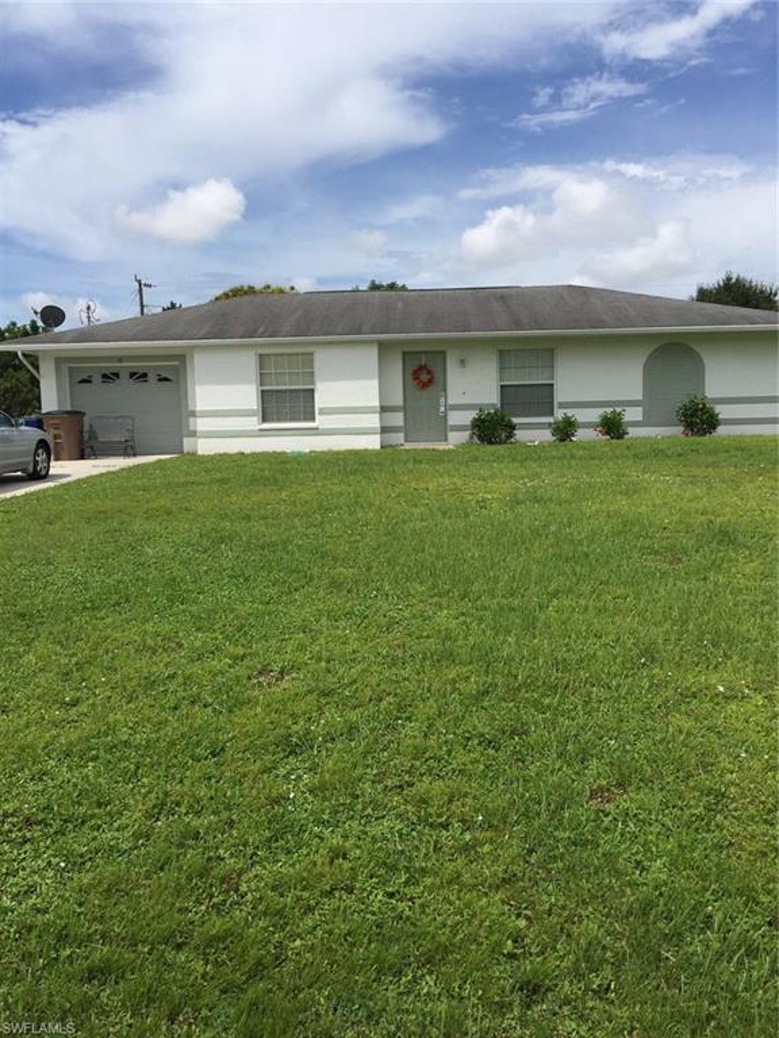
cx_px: 390
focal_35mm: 29
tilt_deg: -6.8
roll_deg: +2.7
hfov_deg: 48.2
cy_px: 519
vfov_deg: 61.7
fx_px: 870
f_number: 2.2
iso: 32
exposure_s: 1/3597
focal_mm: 4.15
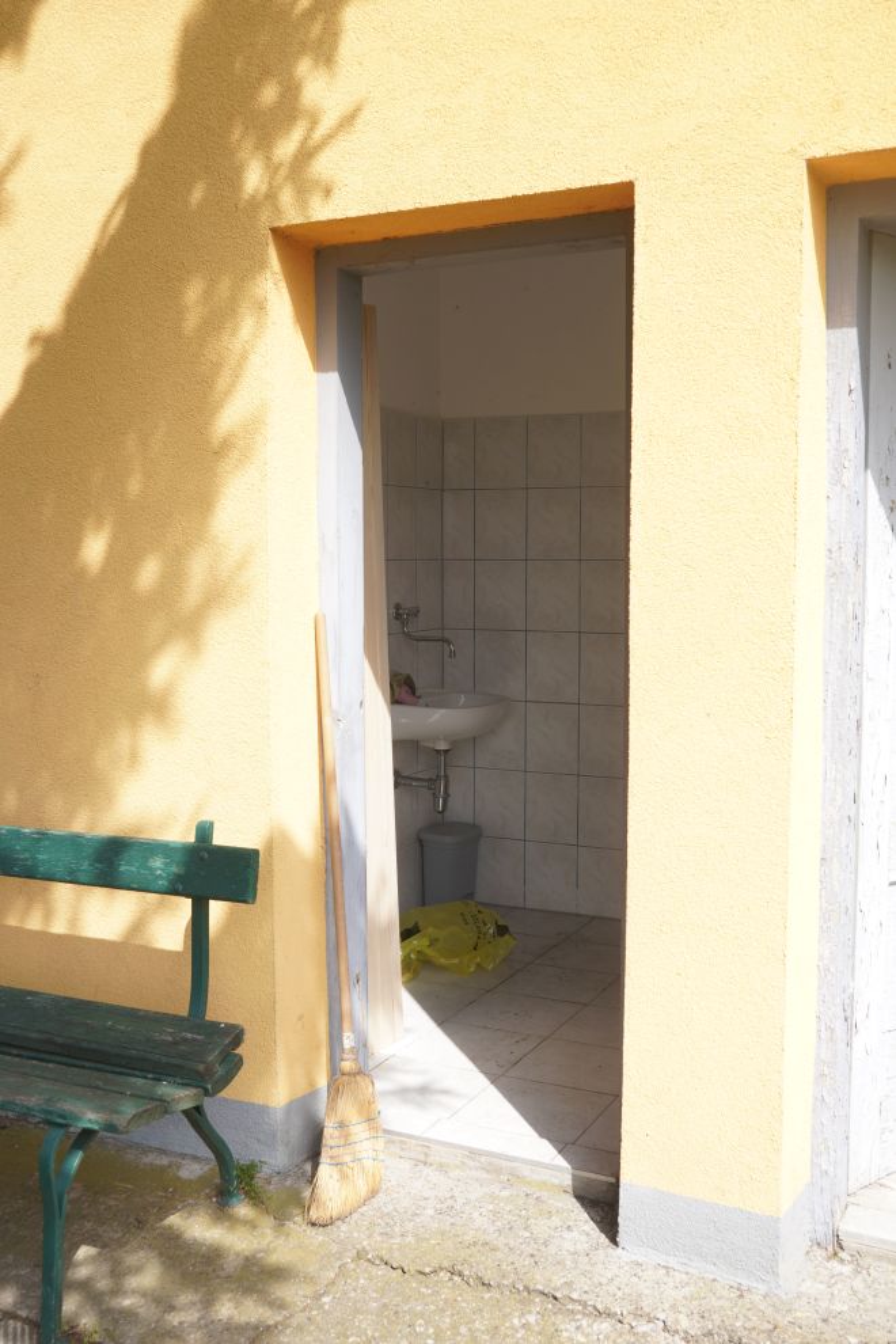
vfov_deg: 53.3
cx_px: 448
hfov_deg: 37.0
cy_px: 672
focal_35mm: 36
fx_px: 1338
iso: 100
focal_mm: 23.9
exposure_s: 1/200
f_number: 5.6
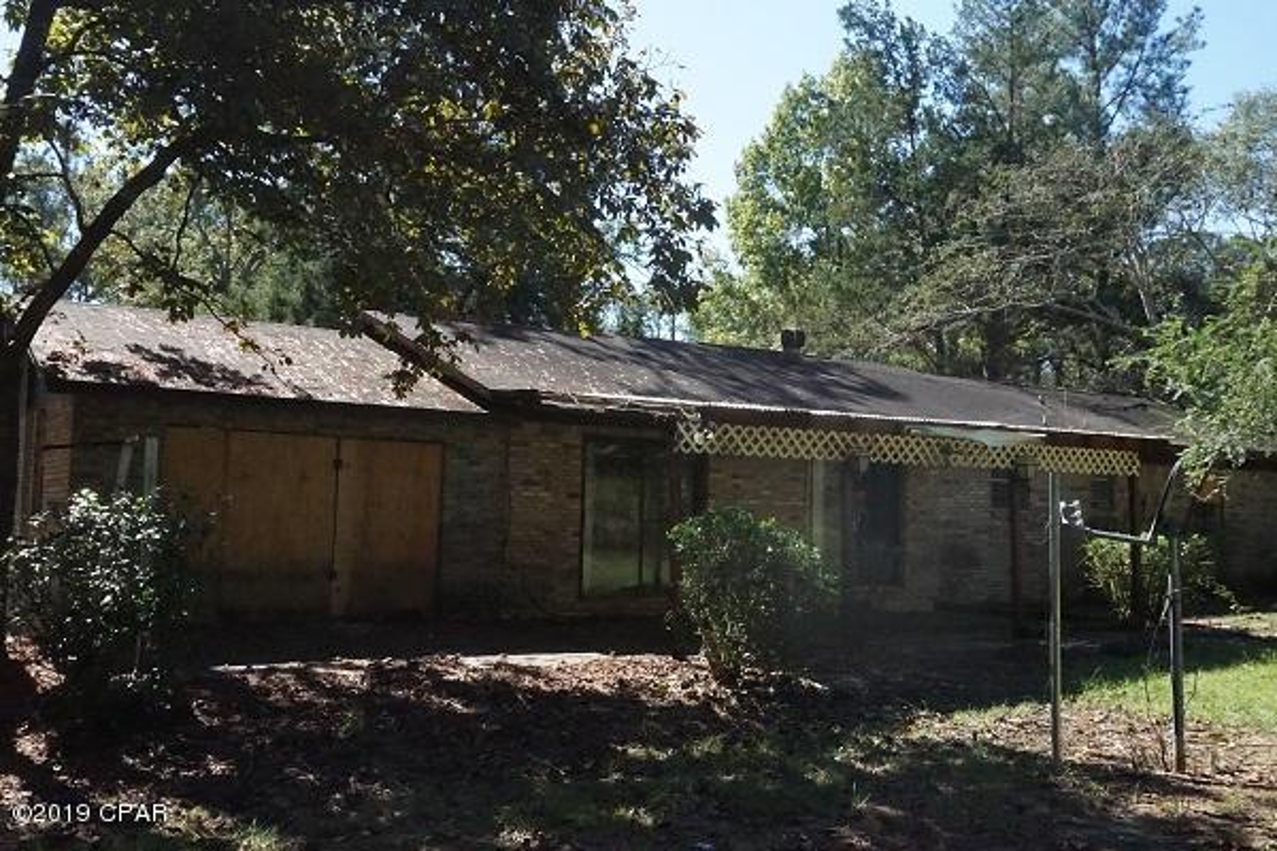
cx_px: 638
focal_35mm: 34
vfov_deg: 38.4
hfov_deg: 55.1
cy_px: 426
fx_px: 1224
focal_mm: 23
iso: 8000
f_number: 13
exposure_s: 1/2500
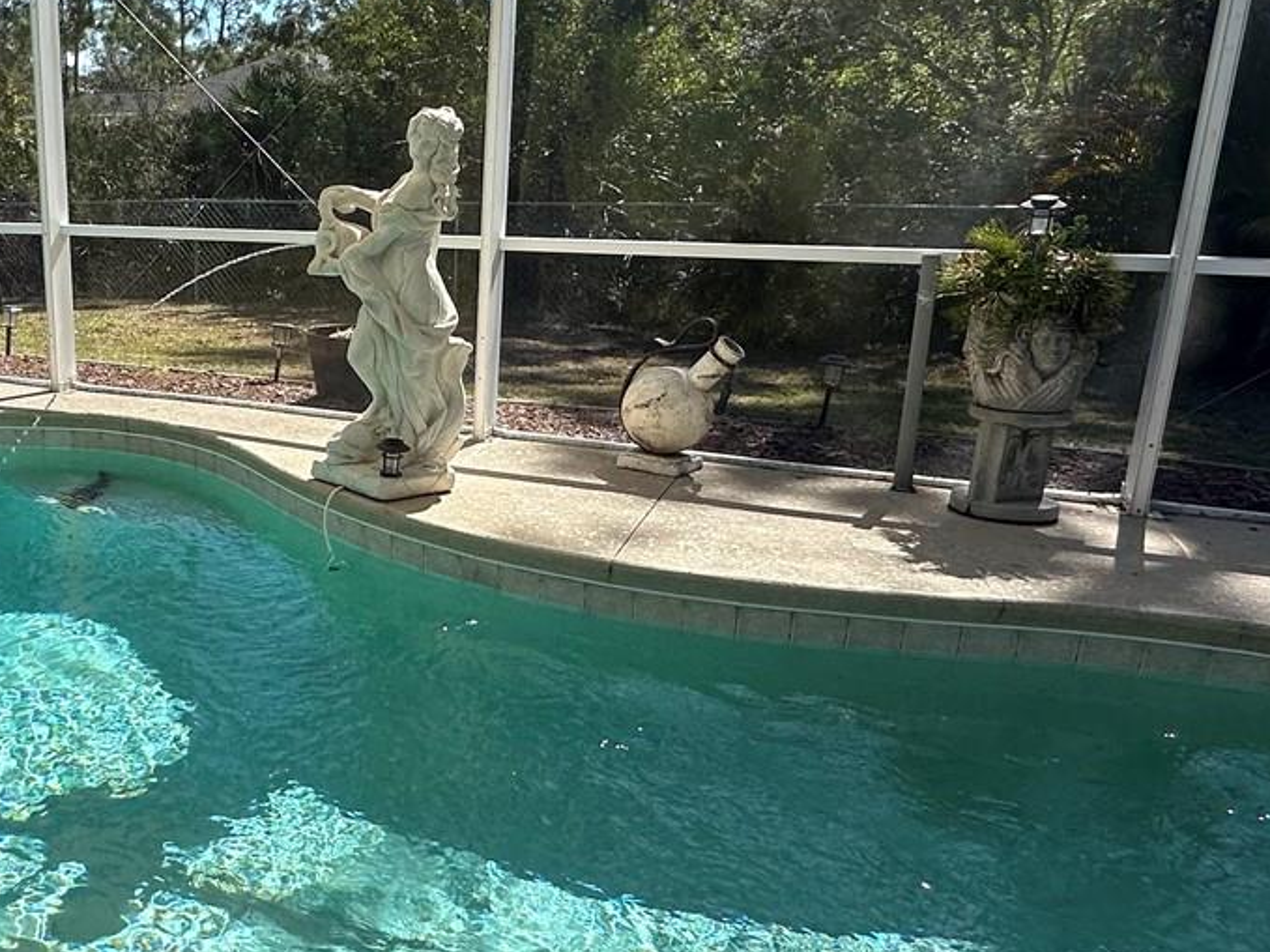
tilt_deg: -15.6
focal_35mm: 33
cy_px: 469
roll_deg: +1.1
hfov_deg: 50.5
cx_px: 180
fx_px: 1210
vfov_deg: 42.9
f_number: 2.2
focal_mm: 2.22
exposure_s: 1/831
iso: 50
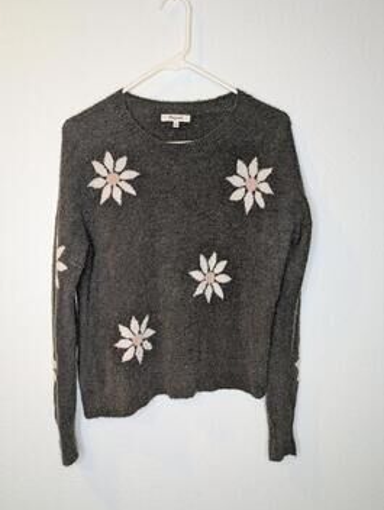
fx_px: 398
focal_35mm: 27
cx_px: 184
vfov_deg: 65.2
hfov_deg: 51.4
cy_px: 265
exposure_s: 1/40
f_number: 1.89
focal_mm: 5.43
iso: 150
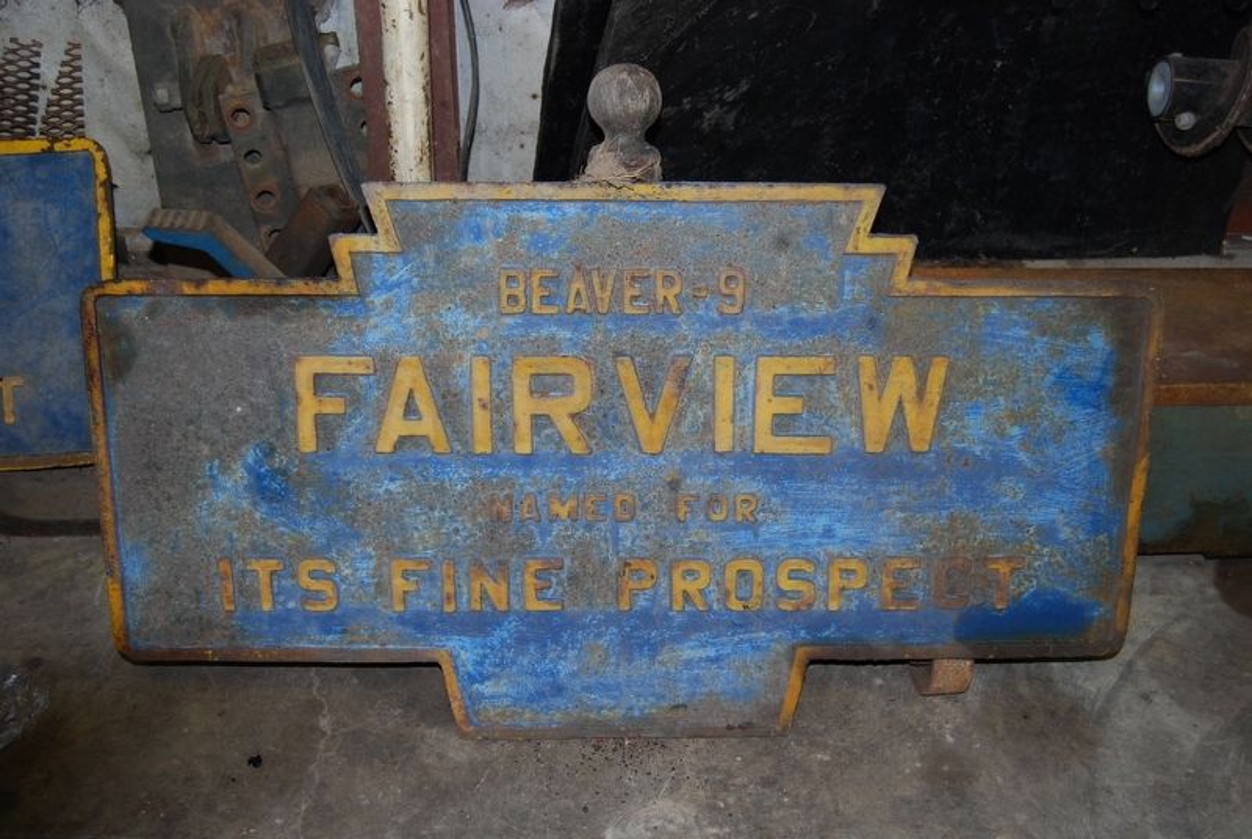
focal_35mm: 39
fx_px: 1358
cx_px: 626
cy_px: 420
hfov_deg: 49.5
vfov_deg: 34.3
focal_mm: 26
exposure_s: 1/60
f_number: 4
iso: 200
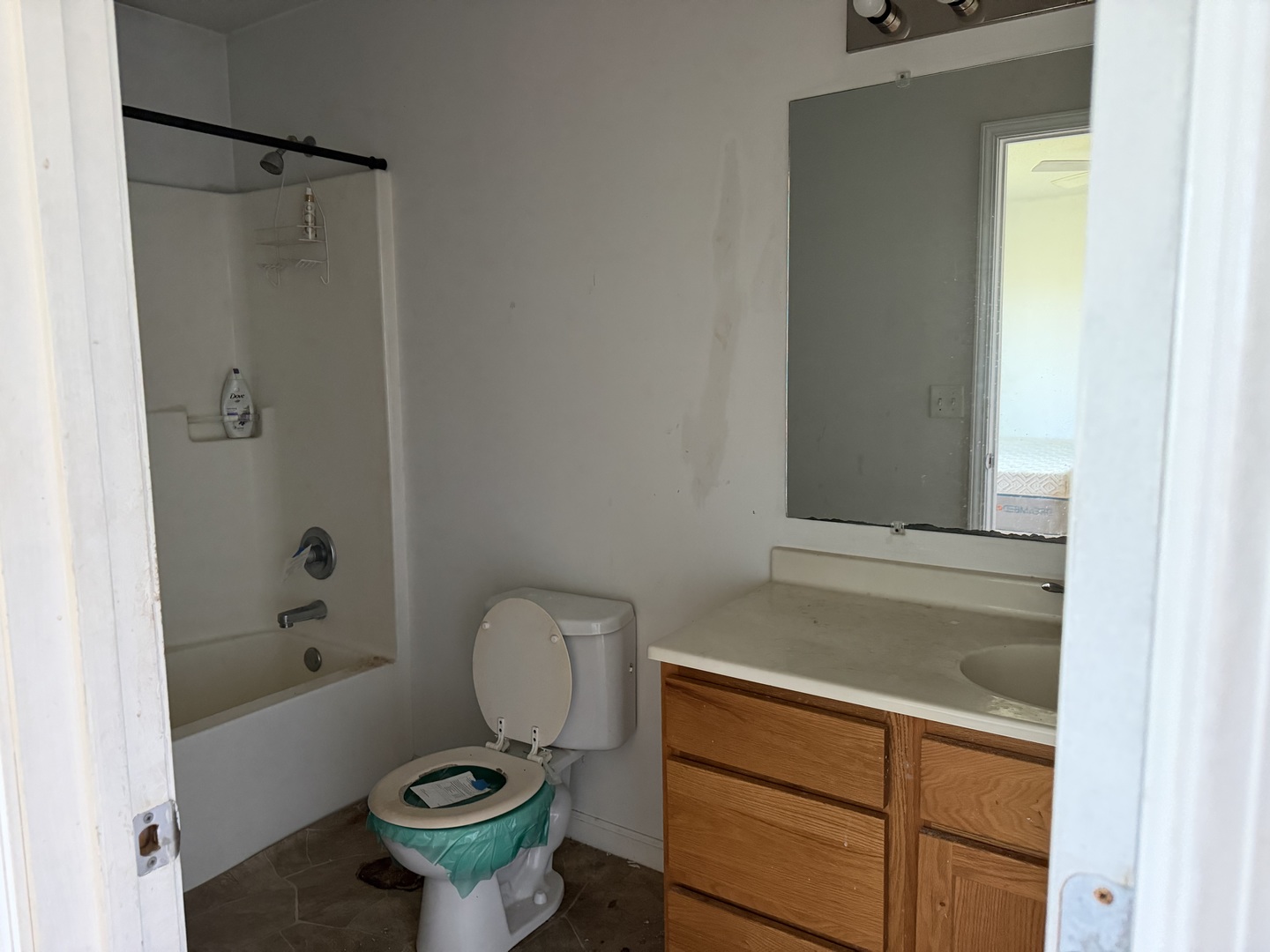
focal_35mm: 24
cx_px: 635
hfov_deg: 71.6
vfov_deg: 56.8
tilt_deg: -5.8
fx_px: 881
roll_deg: +1.0
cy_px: 476
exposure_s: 1/60
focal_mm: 6.76
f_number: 1.78
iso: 500
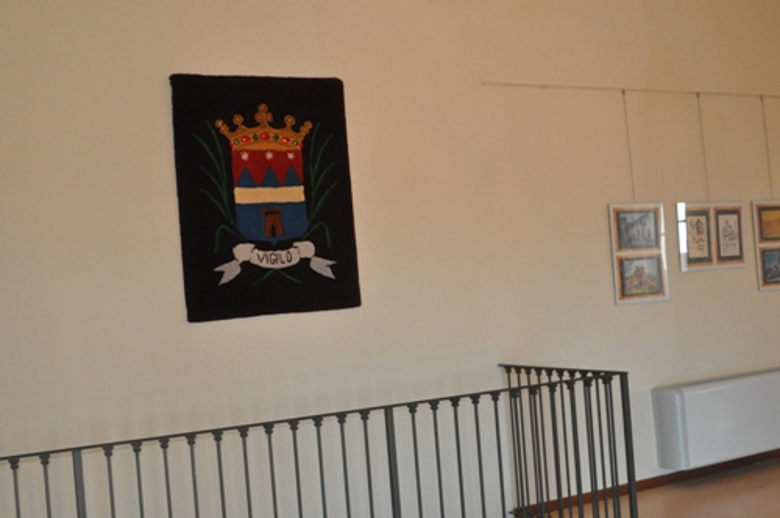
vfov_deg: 31.8
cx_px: 390
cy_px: 259
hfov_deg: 46.5
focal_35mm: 42
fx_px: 909
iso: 2000
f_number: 5
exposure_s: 1/100
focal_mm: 28
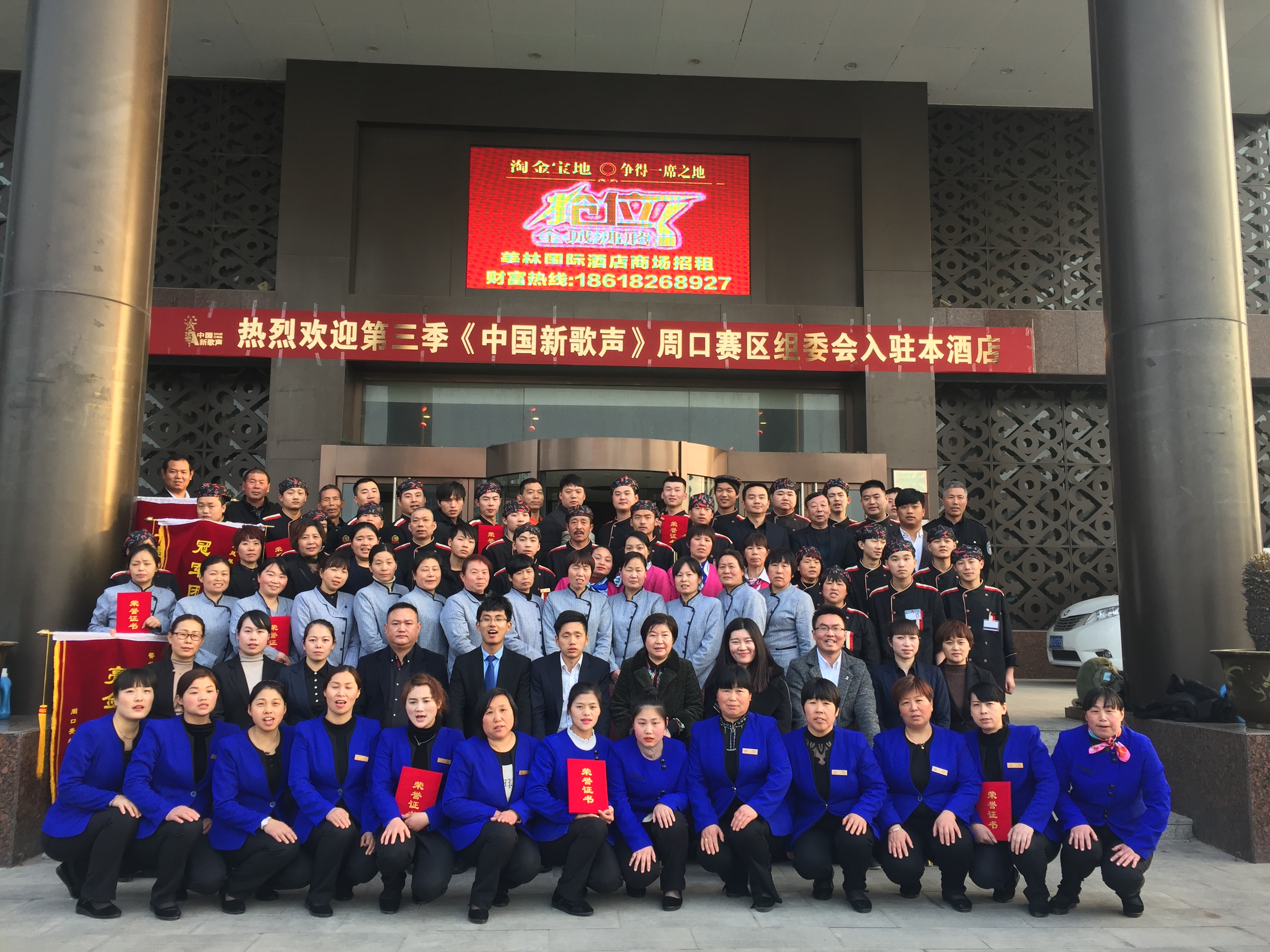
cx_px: 635
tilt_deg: +9.9
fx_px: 1064
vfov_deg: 48.2
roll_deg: -1.2
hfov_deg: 61.7
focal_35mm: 29
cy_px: 476
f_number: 2.2
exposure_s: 1/100
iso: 40
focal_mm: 4.15
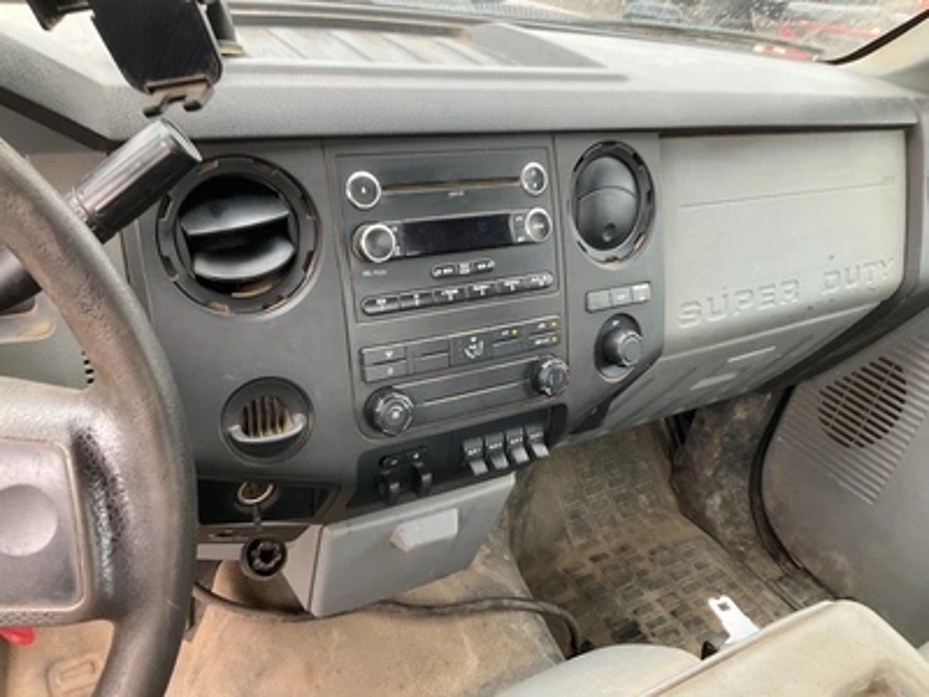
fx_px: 778
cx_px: 464
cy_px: 348
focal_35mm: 29
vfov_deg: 48.2
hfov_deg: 61.7
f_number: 1.8
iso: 64
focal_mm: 3
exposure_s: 1/81
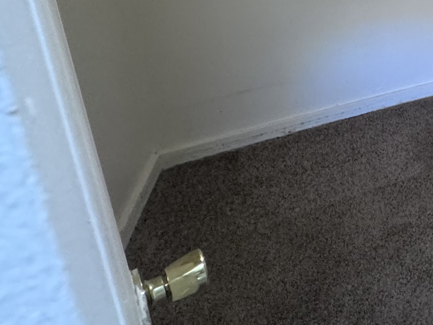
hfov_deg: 28.0
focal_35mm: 45
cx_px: 652
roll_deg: +0.3
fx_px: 563
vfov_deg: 27.7
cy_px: -79
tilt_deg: -12.9
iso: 400
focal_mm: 2.22
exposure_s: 1/60
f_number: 2.2
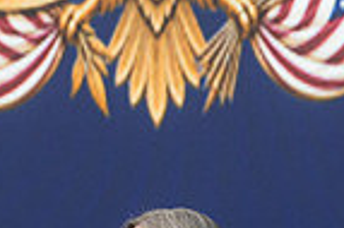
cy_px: 442
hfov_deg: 2.3
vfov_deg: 1.5
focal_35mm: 913
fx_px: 8714
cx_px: 123
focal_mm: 150
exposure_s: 1/160
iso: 360
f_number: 4
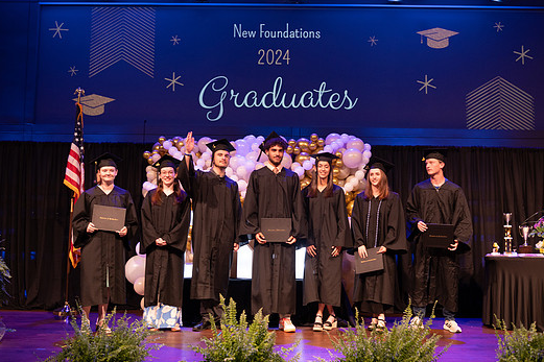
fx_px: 589
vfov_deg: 34.2
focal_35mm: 39
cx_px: 280
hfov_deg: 49.6
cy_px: 180
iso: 1600
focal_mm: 35
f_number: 4
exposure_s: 1/200
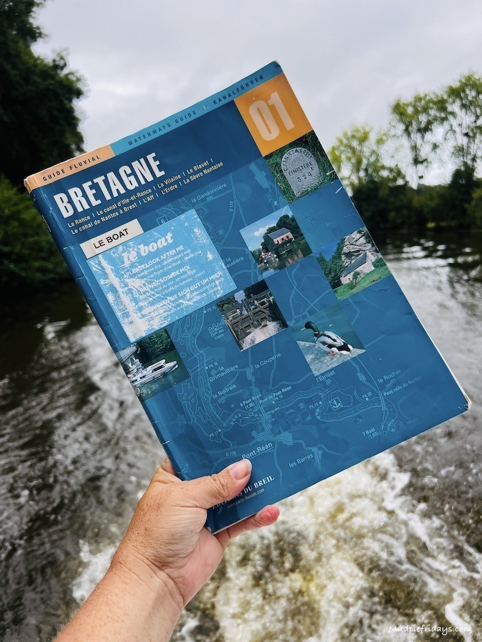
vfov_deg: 67.3
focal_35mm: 26
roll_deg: +3.9
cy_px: 321
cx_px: 241
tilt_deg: -11.4
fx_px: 483
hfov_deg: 53.1
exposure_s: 1/621
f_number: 1.5
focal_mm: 5.7
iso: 50
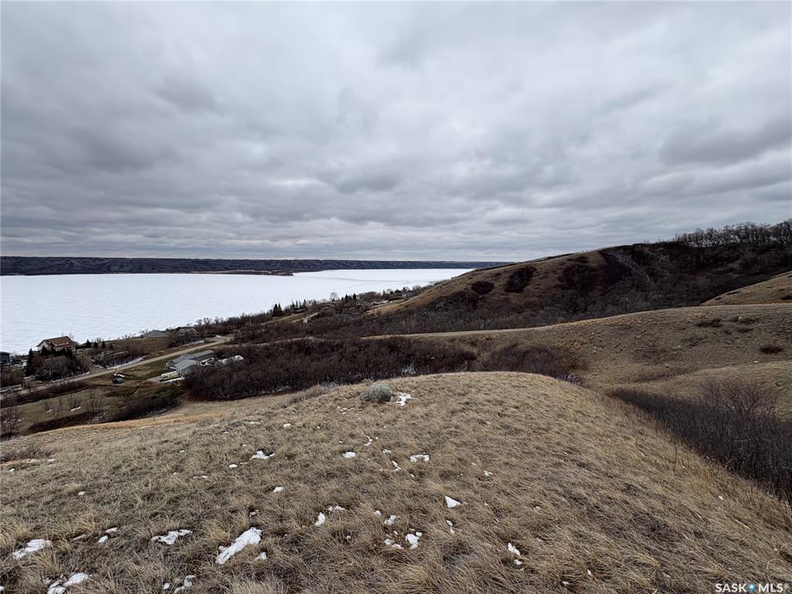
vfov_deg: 85.7
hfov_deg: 102.1
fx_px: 320
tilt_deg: -5.5
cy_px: 297
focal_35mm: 14
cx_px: 396
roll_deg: +0.4
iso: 50
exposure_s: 1/2985
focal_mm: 2.22
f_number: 2.2
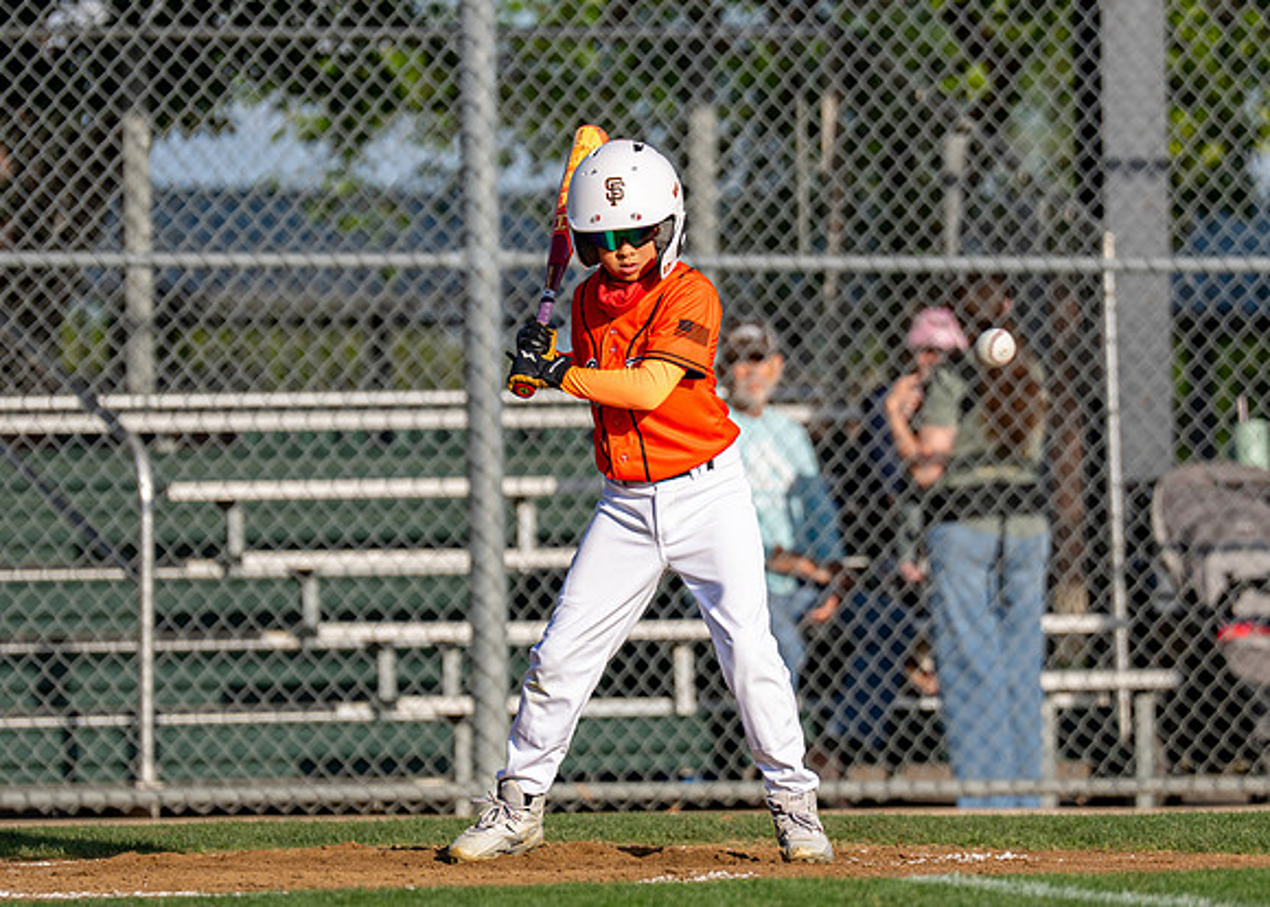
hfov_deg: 5.3
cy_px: 425
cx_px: 660
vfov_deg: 3.8
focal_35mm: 383
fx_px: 13826
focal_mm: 200
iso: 160
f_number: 2.8
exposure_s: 1/3200
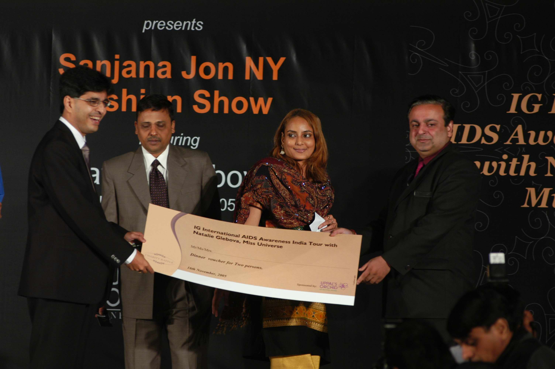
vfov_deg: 5.4
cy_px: 184
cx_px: 278
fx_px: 3928
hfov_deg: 8.1
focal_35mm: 255
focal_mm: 170
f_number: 4
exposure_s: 1/125
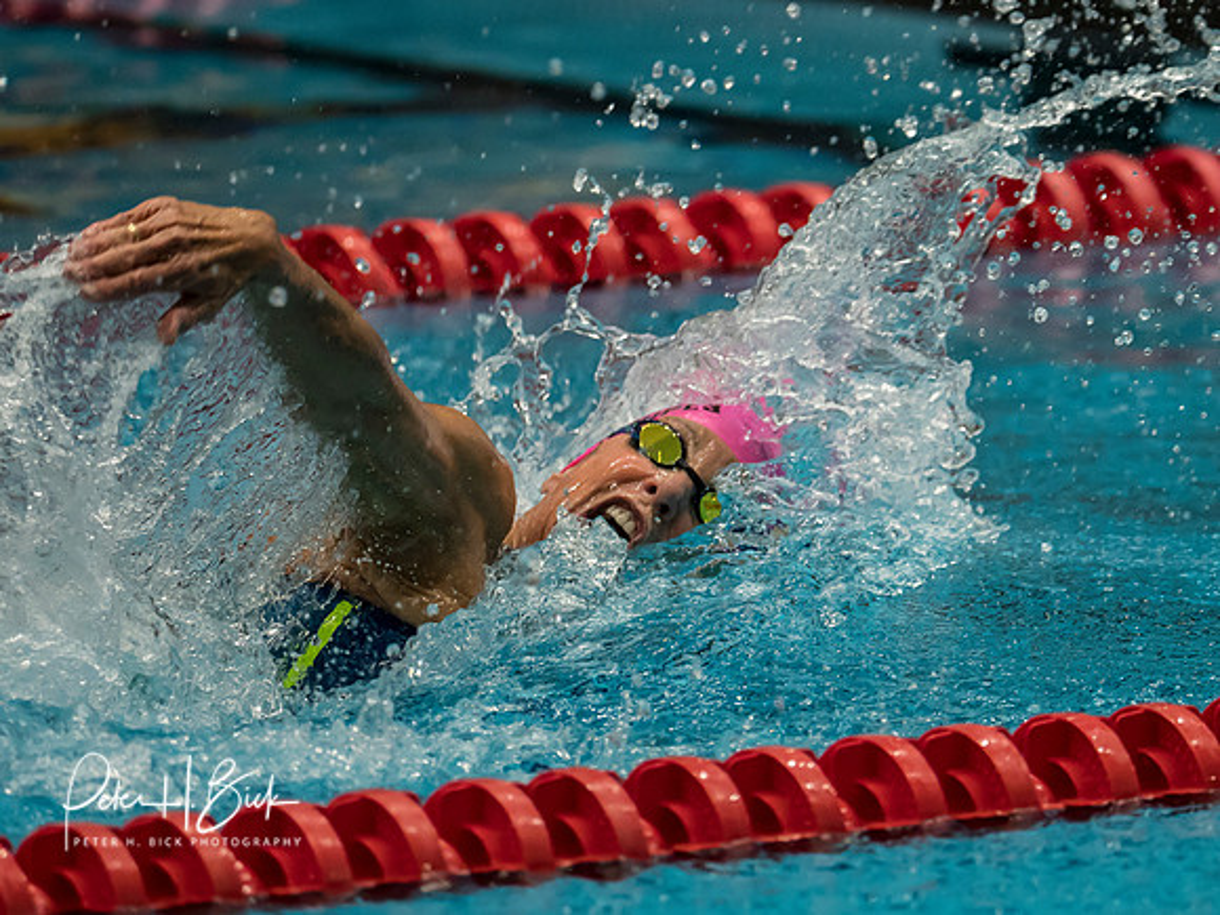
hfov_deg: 3.8
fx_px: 18347
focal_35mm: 521
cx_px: 756
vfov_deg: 2.9
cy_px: 520
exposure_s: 1/1000
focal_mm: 200
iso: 2000
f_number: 2.8
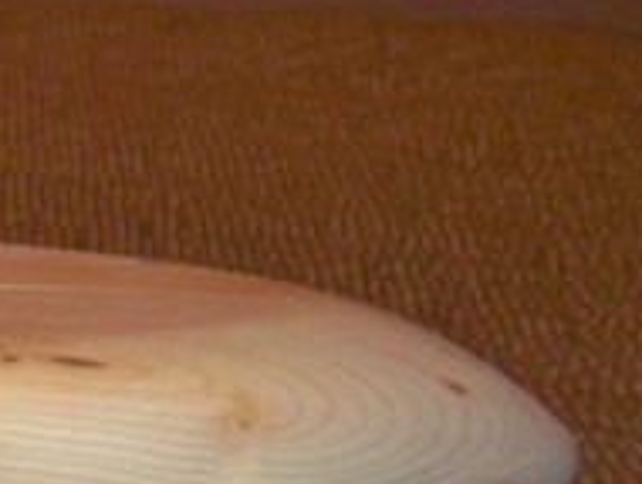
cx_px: -659
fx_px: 2730
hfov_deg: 11.9
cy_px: 403
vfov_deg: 10.1
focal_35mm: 147
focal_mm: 7.54
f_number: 2.8
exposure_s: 1/30
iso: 200
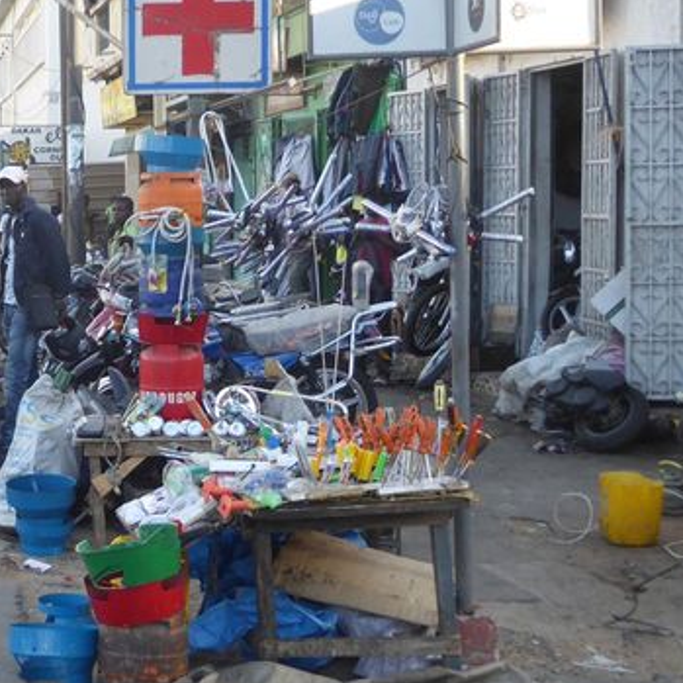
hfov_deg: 19.5
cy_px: 321
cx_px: -80
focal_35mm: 85
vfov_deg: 20.4
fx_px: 1897
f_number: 3.8
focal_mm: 7.2
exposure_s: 1/80
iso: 80
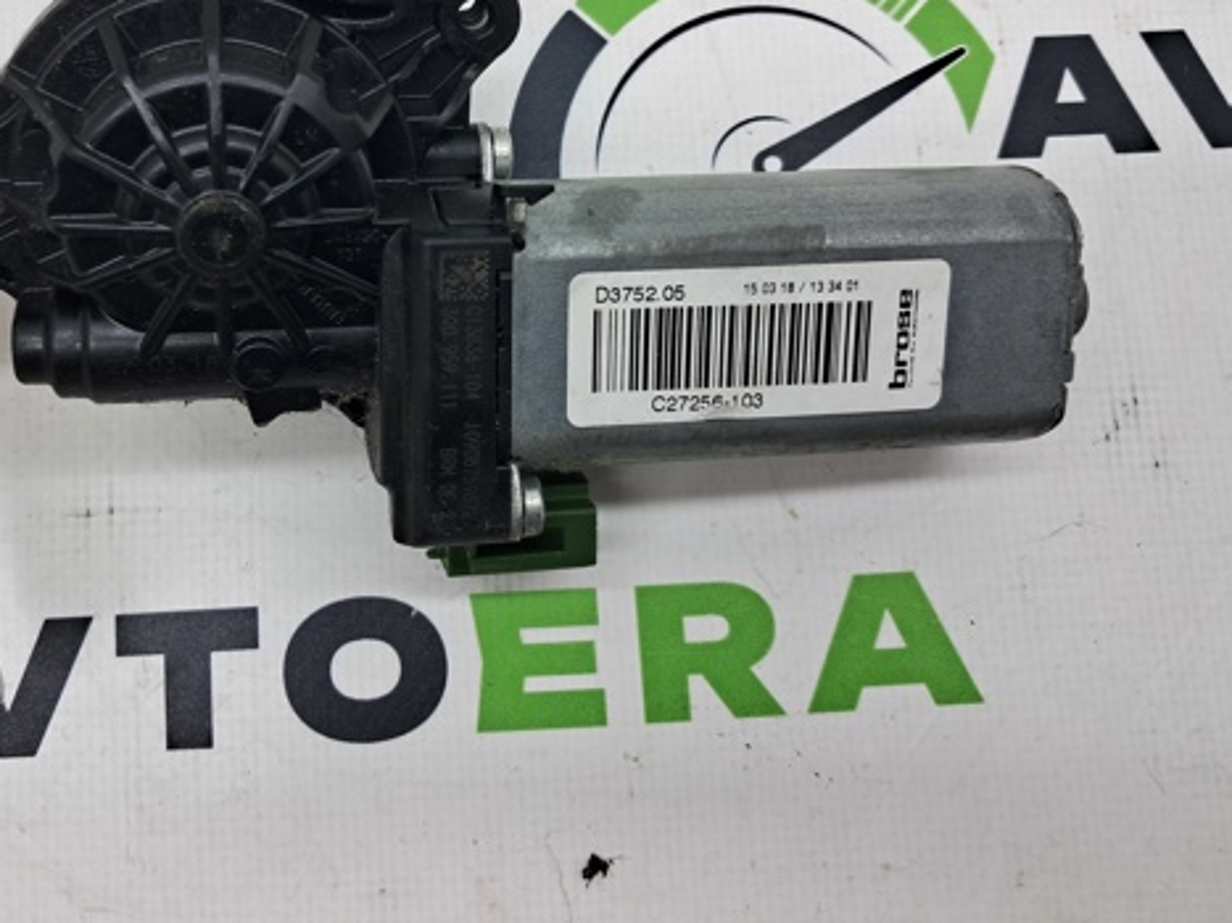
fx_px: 1317
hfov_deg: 49.5
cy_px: 305
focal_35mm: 37
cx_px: 433
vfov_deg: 38.2
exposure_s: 1/50
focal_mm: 4
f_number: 1.8
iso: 50
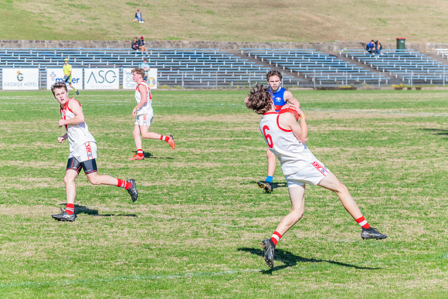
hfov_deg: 12.1
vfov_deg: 8.1
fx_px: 2105
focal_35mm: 169
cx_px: 223
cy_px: 155
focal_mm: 150
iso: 800
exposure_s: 1/1600
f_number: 10
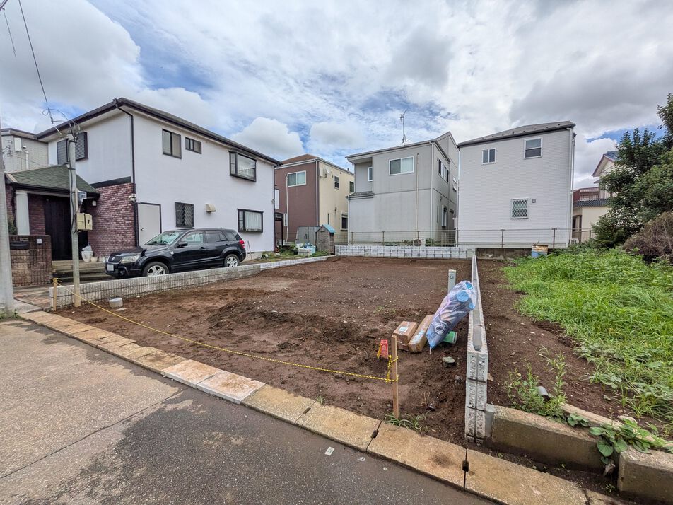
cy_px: 252
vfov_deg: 85.7
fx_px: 272
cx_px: 336
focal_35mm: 14
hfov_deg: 102.1
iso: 51
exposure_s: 1/3012
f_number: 2.2
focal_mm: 1.83
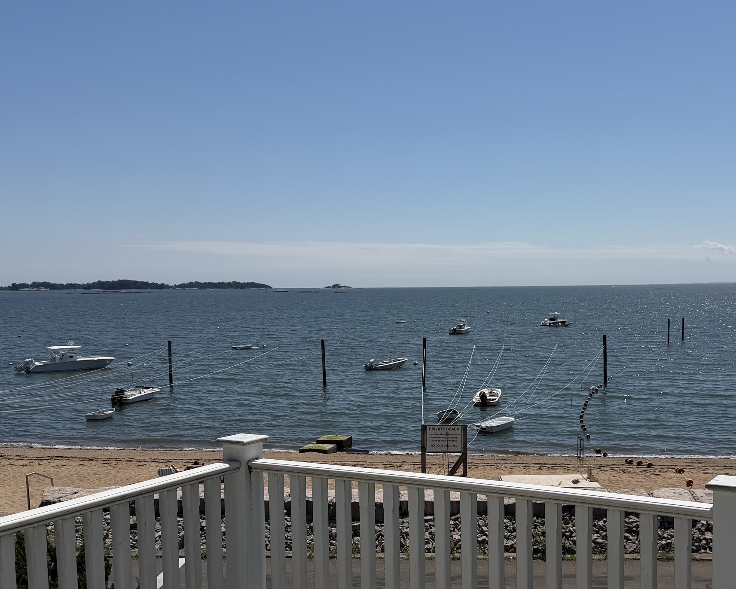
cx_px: 458
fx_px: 915
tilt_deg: -5.7
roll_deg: +0.5
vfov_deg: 35.4
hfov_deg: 43.5
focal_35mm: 42
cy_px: 384
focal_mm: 6.76
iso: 80
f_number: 1.78
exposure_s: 1/10309
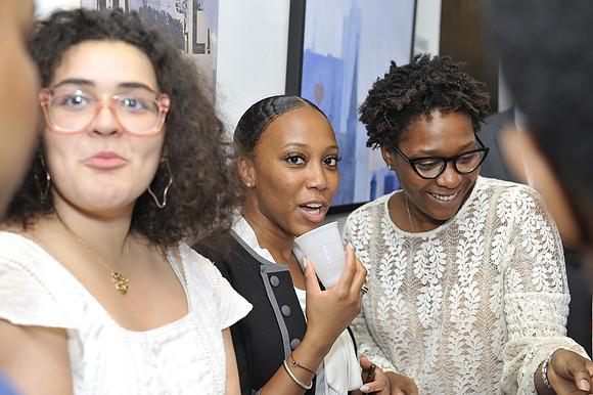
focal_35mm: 60
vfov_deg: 22.6
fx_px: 988
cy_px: 198
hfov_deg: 33.4
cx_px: 296
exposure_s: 1/200
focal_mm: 60
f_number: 4.5
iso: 200
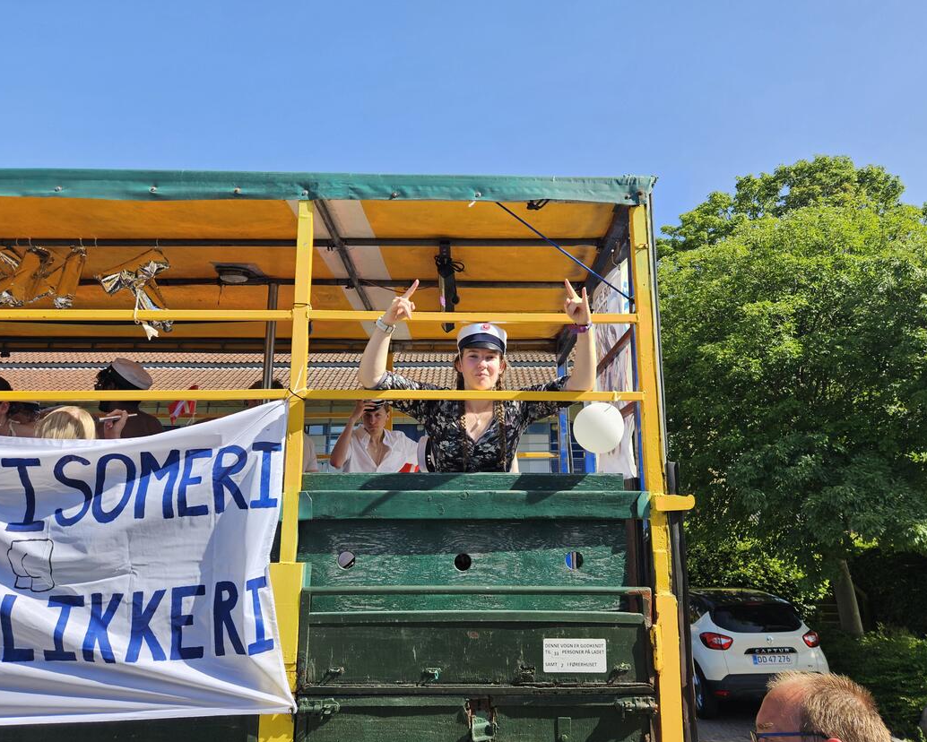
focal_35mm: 25
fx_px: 686
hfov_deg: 68.1
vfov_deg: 56.8
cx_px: 478
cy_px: 372
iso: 25
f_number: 1.8
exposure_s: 1/914
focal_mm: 5.4
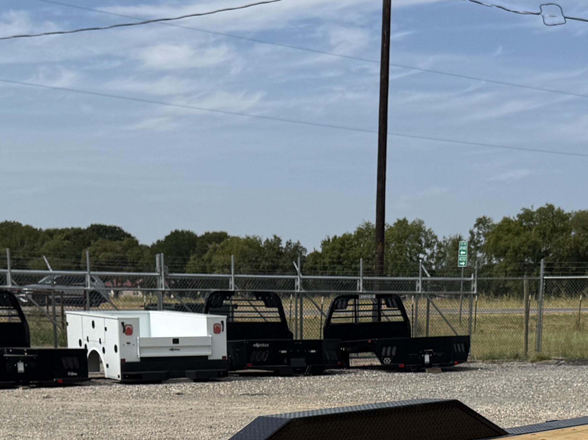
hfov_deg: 25.0
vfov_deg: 17.2
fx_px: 1325
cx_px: 304
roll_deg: -1.0
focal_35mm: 78
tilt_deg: -12.8
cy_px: 639
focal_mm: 6.76
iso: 80
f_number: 1.78
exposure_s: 1/6410
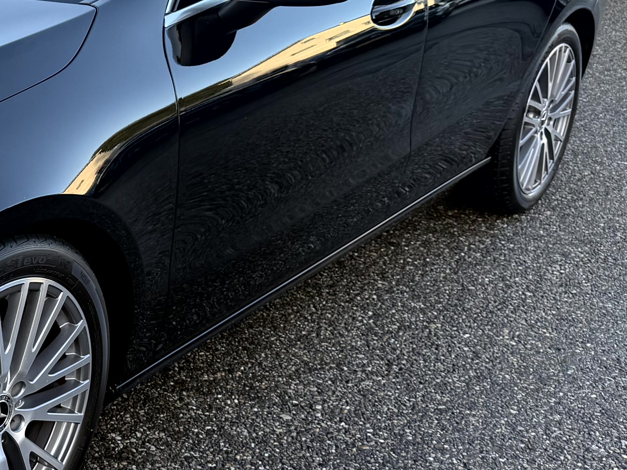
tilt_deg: -18.5
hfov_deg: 27.4
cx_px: -109
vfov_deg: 23.3
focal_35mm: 63
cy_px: 189
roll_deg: +0.1
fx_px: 1141
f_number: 1.78
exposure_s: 1/423
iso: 100
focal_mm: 6.76
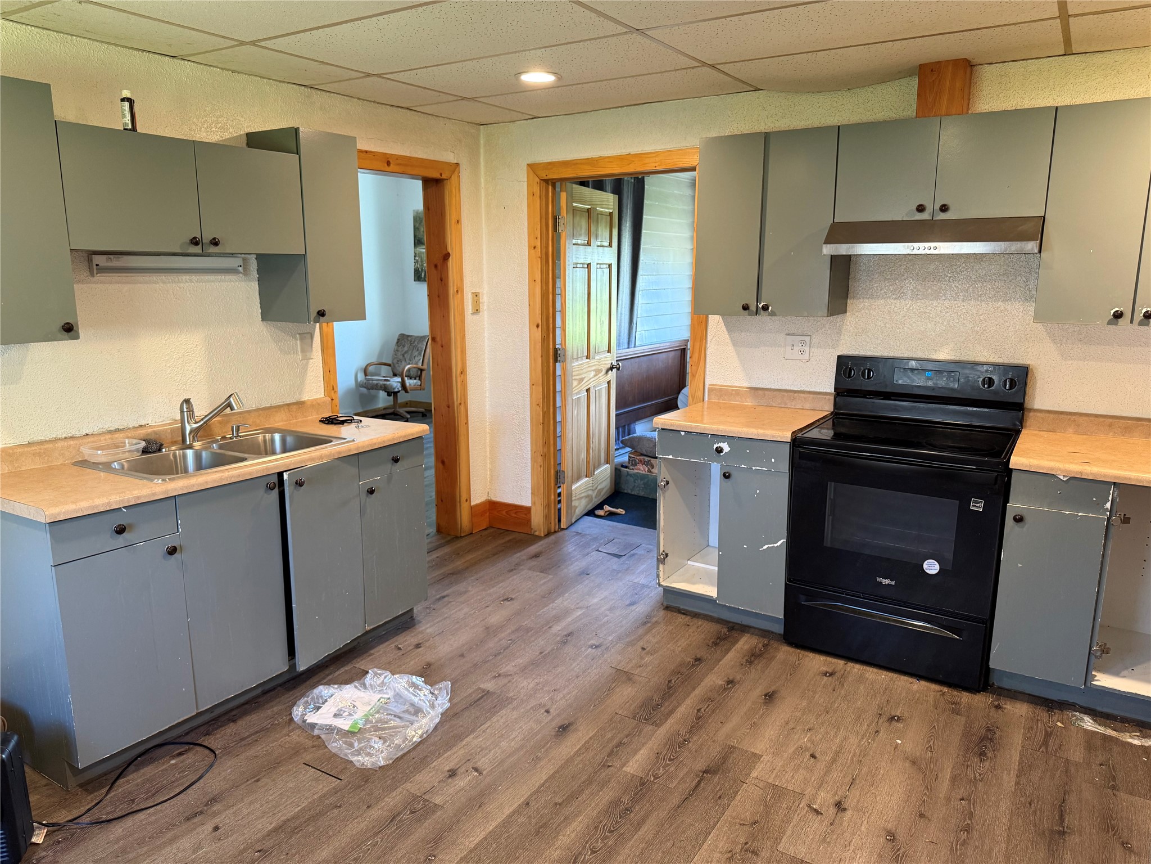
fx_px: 798
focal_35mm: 24
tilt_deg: -10.4
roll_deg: +0.0
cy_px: 432
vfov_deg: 56.8
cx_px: 576
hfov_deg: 71.6
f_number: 1.78
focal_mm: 6.76
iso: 200
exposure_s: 1/60
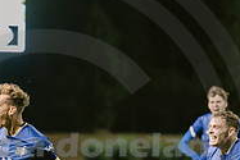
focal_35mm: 528
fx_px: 3523
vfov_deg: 2.6
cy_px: 159
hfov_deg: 3.9
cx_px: 39
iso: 1600
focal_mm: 170
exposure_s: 1/500
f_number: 2.8
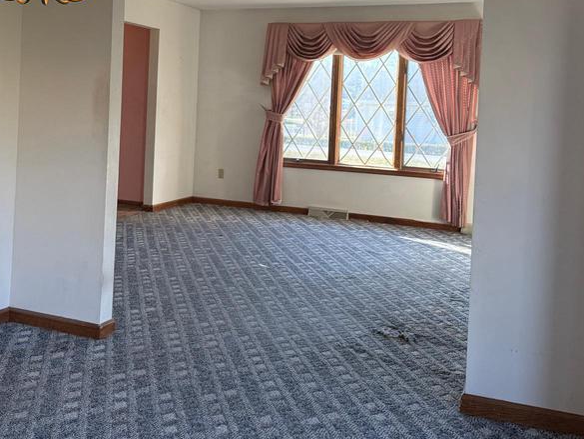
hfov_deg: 44.3
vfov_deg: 33.8
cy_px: 119
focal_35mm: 42
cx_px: 208
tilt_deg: -1.4
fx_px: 709
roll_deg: -2.6
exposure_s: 1/232
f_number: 1.78
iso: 200
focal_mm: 6.76
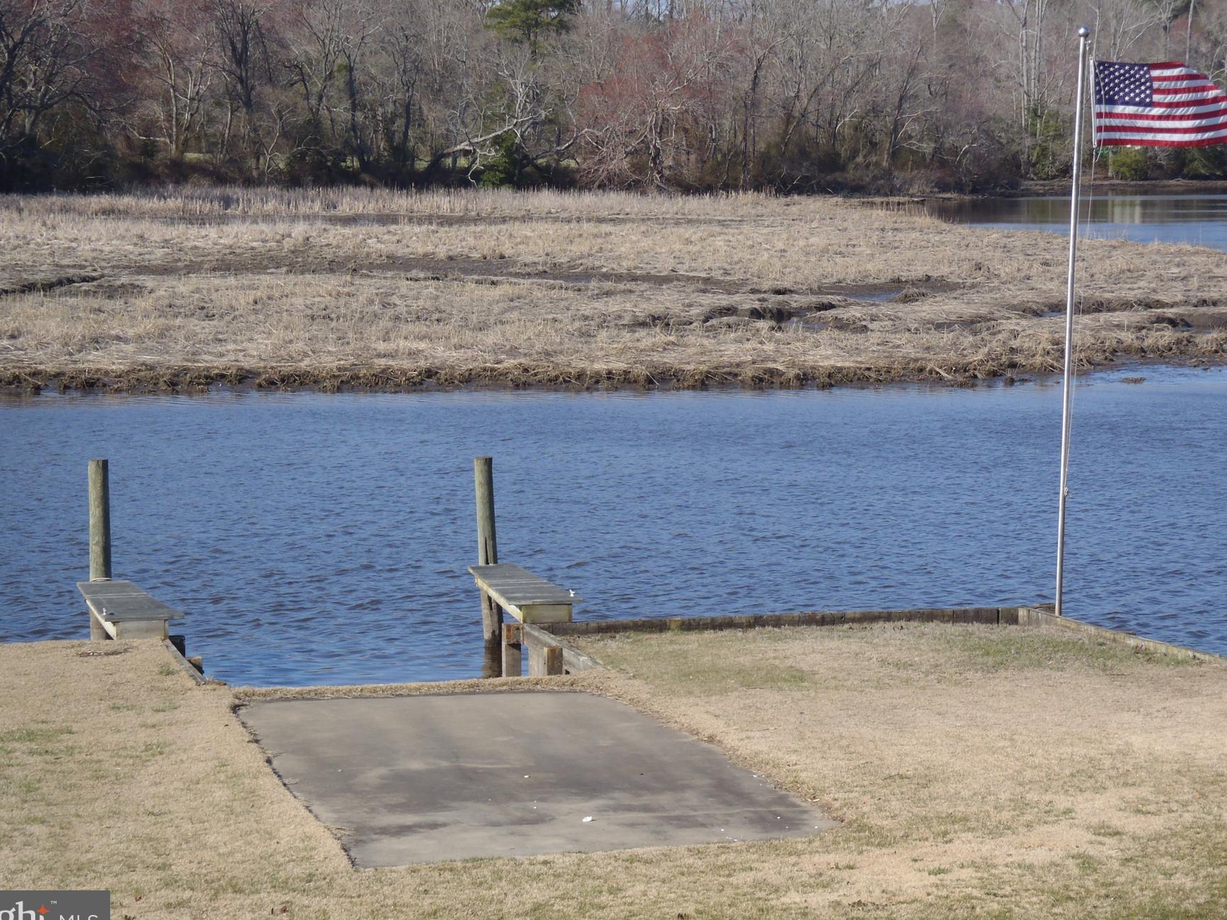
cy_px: 406
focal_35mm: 99
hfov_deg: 19.8
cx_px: 657
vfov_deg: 14.9
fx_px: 3509
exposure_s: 1/400
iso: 80
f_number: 4.4
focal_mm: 15.06
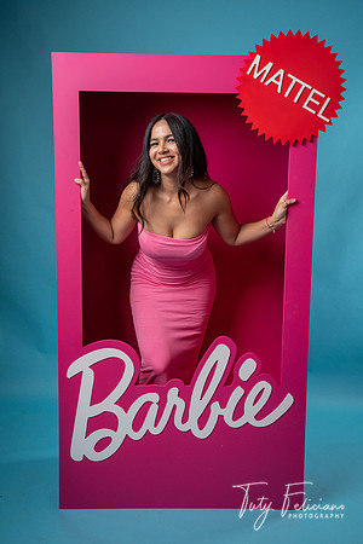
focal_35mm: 41
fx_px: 620
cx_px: 182
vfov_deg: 47.4
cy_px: 272
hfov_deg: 32.6
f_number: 5.6
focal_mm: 41
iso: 250
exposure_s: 1/200
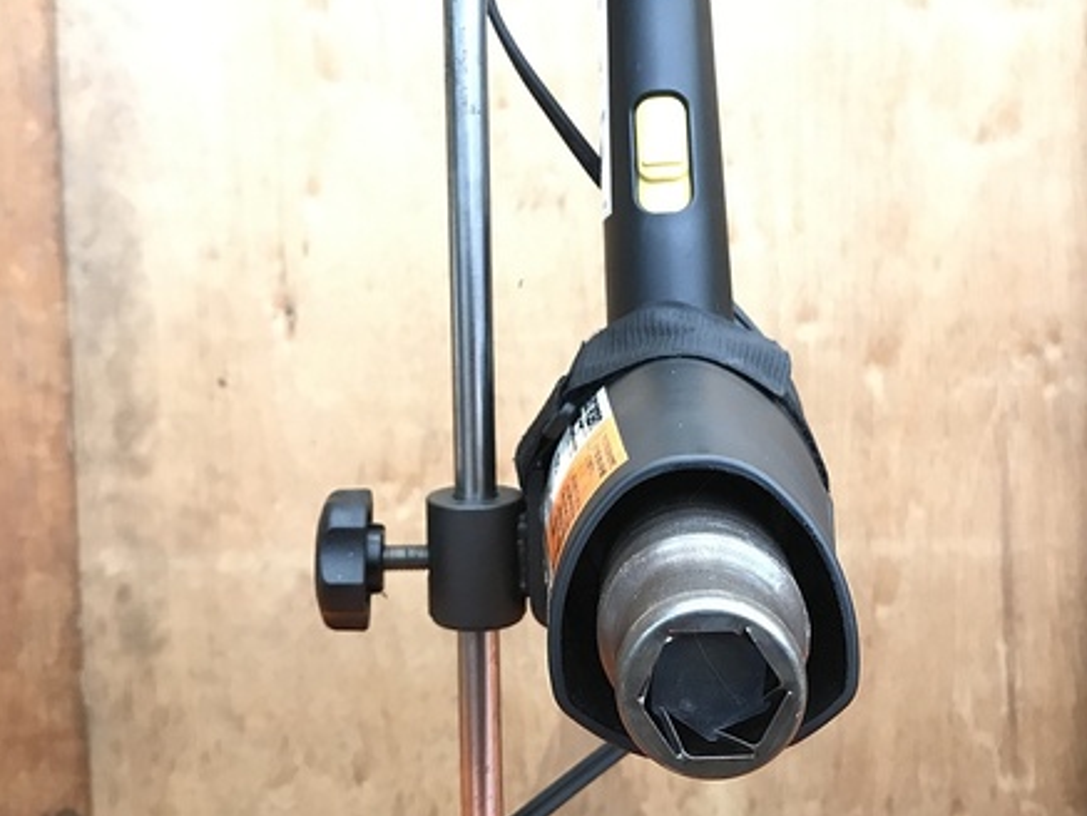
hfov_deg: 45.8
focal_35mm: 41
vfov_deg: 35.1
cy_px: 341
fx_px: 1288
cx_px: 530
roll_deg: +1.4
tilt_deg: -6.7
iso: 80
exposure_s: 1/15
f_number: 1.8
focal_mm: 3.99
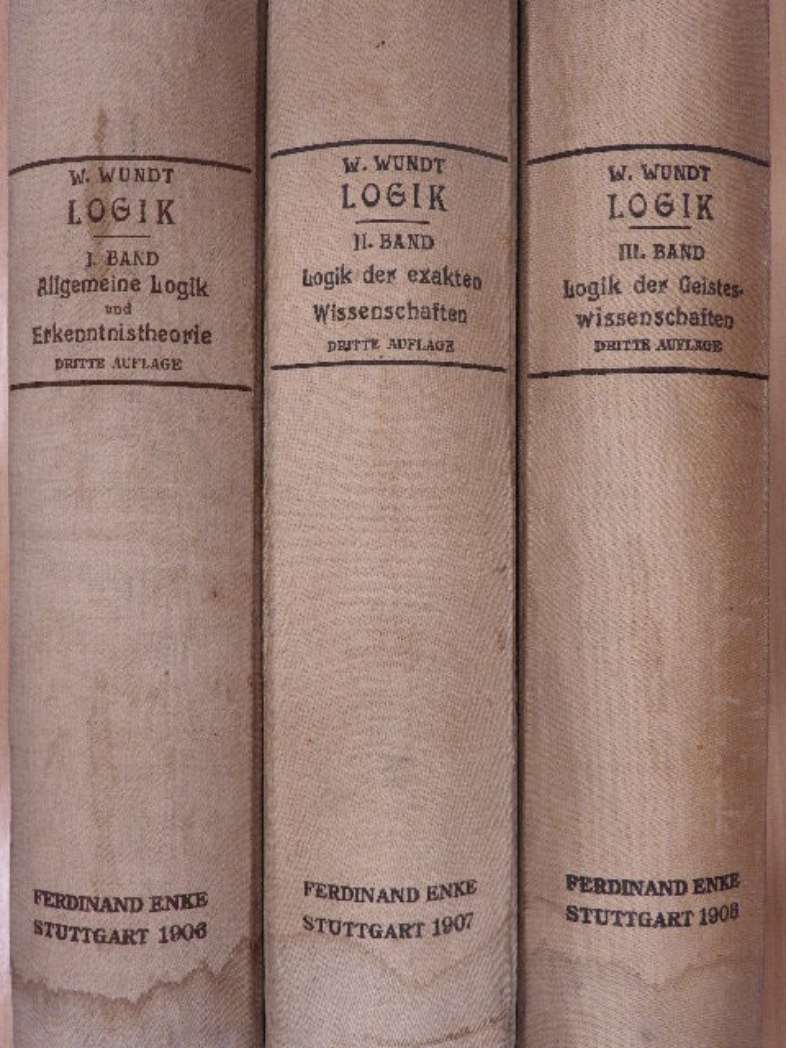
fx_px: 999
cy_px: 524
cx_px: 393
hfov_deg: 42.9
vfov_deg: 55.4
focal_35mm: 33
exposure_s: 1/30
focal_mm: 5.9
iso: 125
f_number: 3.6
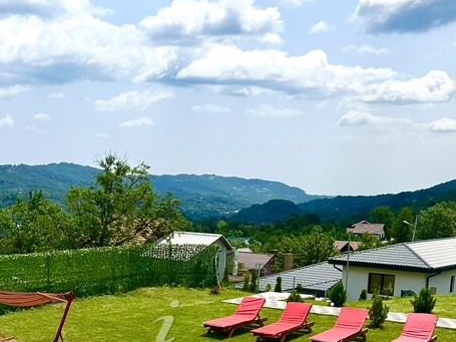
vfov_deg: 25.7
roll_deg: -1.1
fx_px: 711
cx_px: 178
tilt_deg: -13.1
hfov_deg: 35.4
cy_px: 342
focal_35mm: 54
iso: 80
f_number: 1.78
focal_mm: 6.86
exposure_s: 1/8197
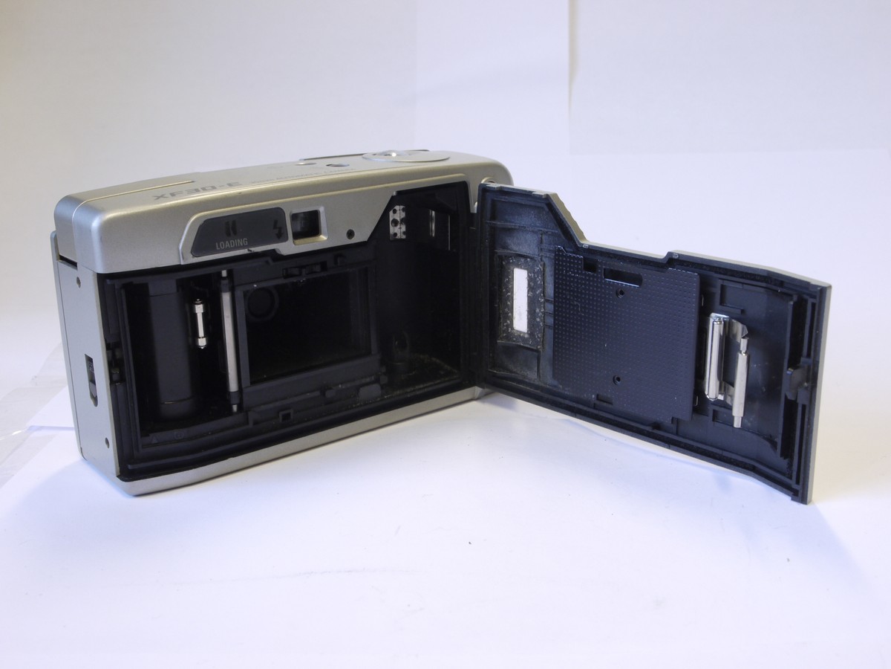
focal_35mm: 44
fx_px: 1133
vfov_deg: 32.9
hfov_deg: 42.9
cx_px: 446
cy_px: 334
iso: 400
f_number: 11
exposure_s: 1/10
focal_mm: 22
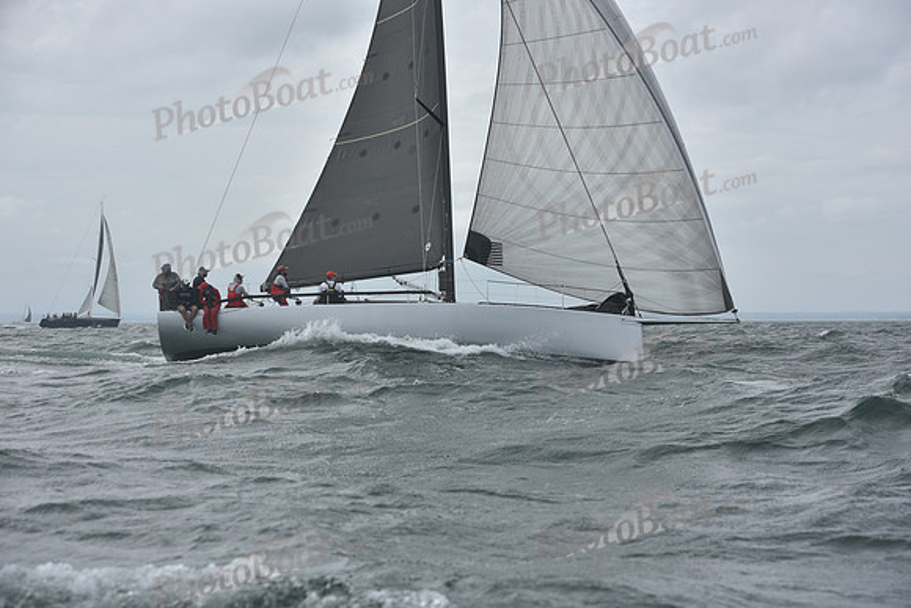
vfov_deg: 19.5
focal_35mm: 70
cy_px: 304
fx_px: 1772
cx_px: 456
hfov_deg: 28.8
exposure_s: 1/1250
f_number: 6.3
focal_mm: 70
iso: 200
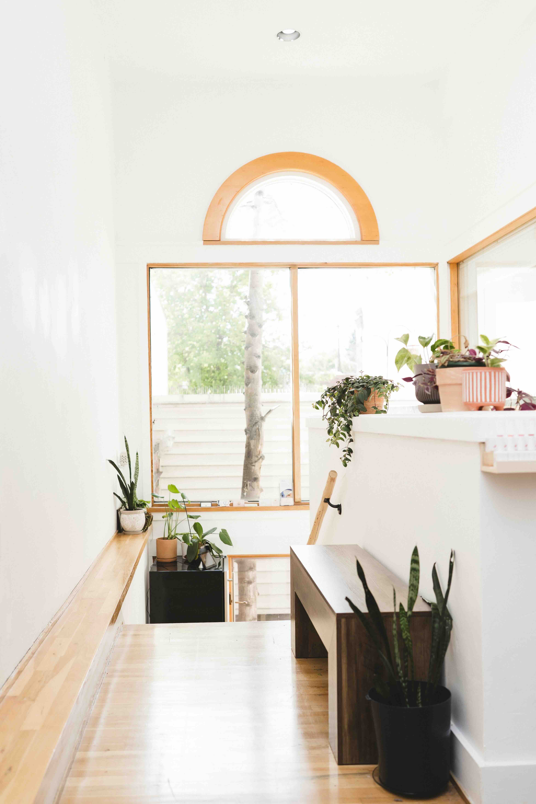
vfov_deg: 54.4
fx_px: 782
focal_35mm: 35
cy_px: 402
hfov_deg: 37.9
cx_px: 268
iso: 320
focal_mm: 35
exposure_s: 1/200
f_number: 2.8
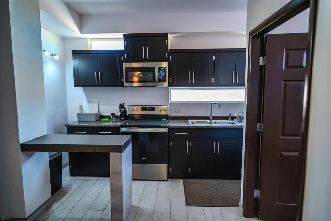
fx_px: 184
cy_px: 110
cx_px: 166
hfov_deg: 84.0
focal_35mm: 20
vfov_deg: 61.9
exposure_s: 1/125
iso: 400
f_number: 2.8
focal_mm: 20
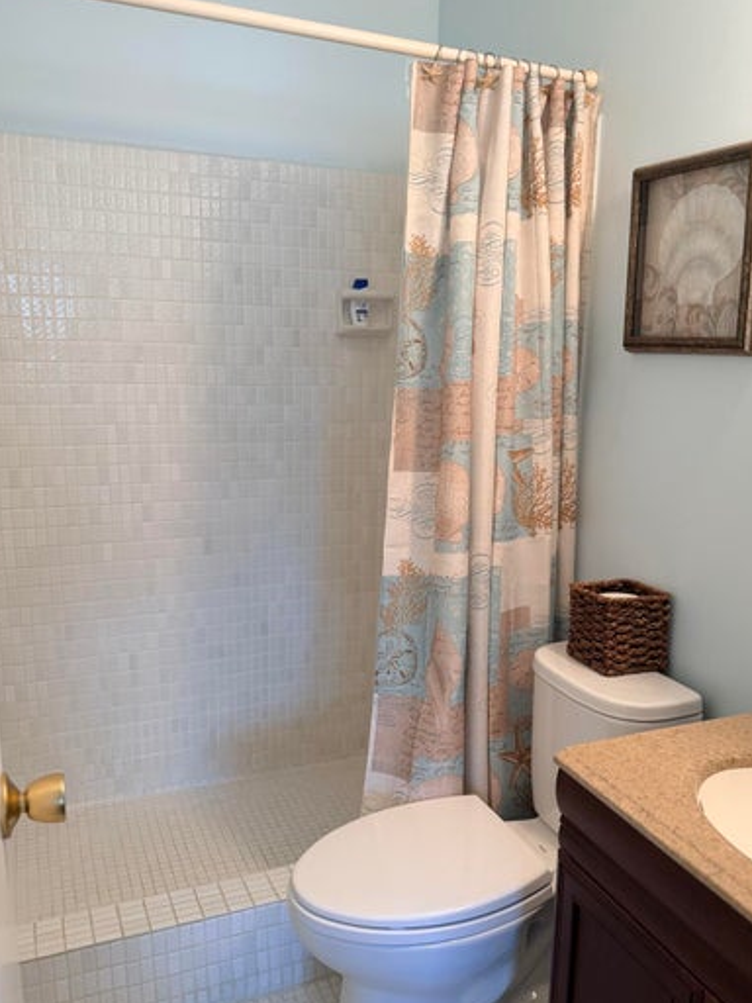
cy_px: 545
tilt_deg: -12.7
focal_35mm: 30
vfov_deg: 59.9
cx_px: 425
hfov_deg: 46.7
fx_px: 869
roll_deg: -1.2
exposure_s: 1/120
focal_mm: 6.76
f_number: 1.78
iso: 200
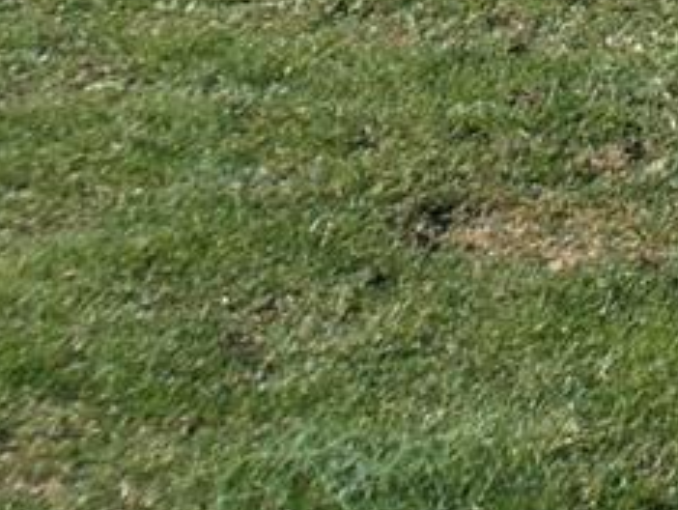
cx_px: 1463
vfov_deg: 5.6
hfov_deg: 7.4
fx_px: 5019
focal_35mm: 256
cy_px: -690
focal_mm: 7.15
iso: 80
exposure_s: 1/640
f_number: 3.9
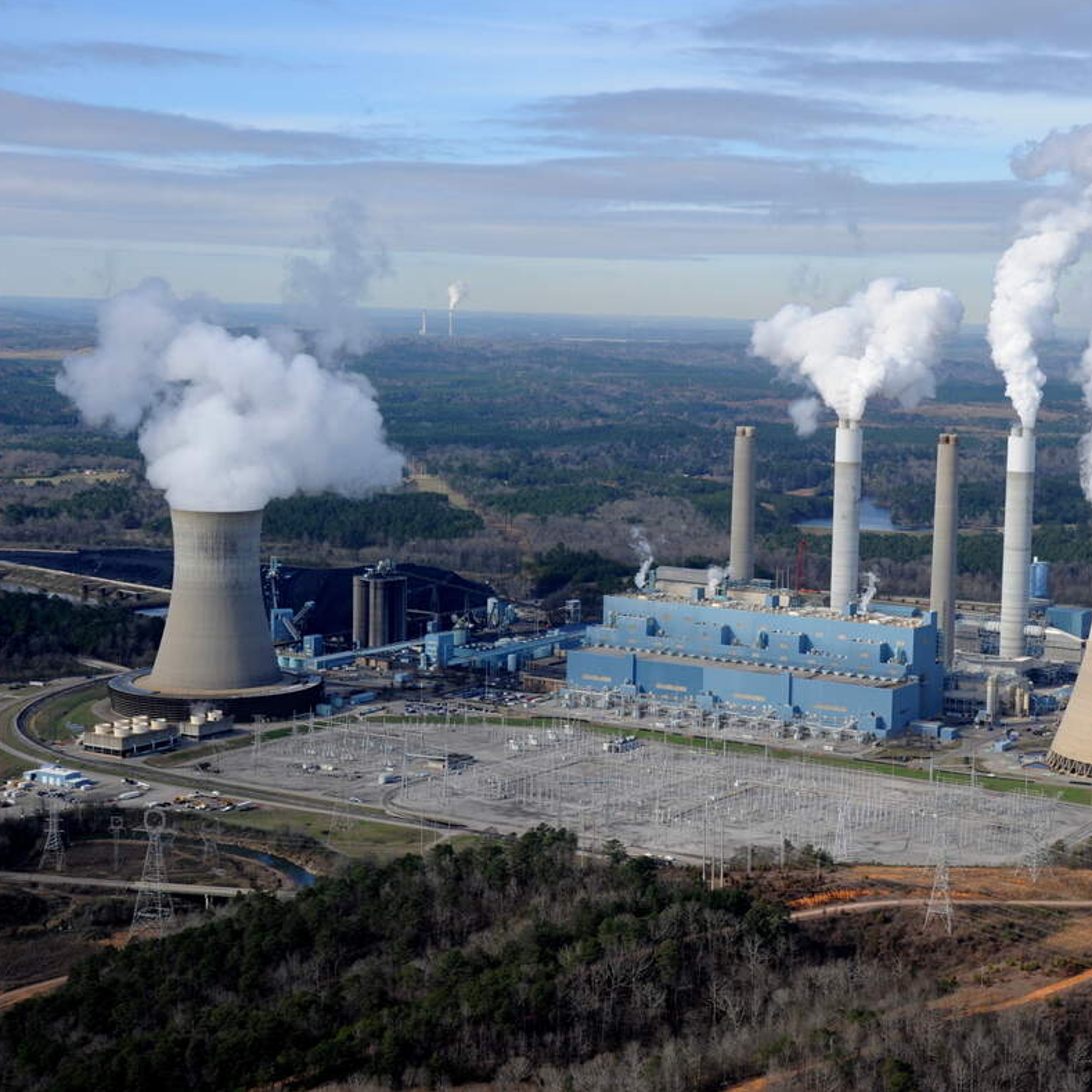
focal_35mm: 62
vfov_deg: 27.7
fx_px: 2213
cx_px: 770
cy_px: 543
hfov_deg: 27.5
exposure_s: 1/500
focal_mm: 48
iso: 400
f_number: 11
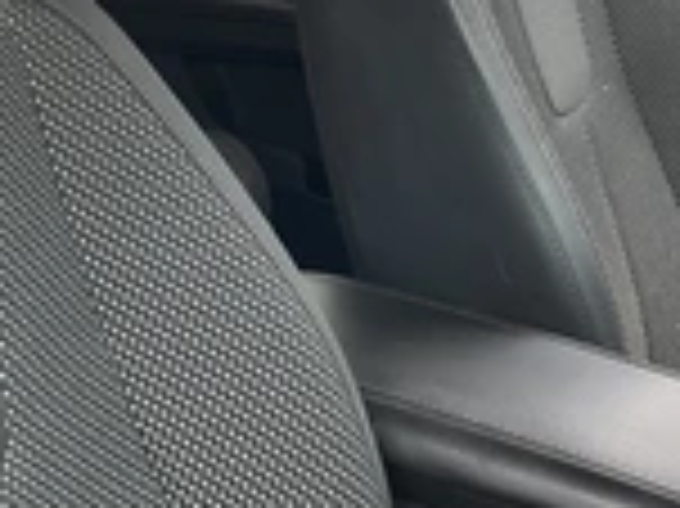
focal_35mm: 77
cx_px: 288
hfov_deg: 25.3
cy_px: -81
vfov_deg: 18.3
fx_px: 1511
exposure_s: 1/125
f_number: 1.8
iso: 16
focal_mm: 3
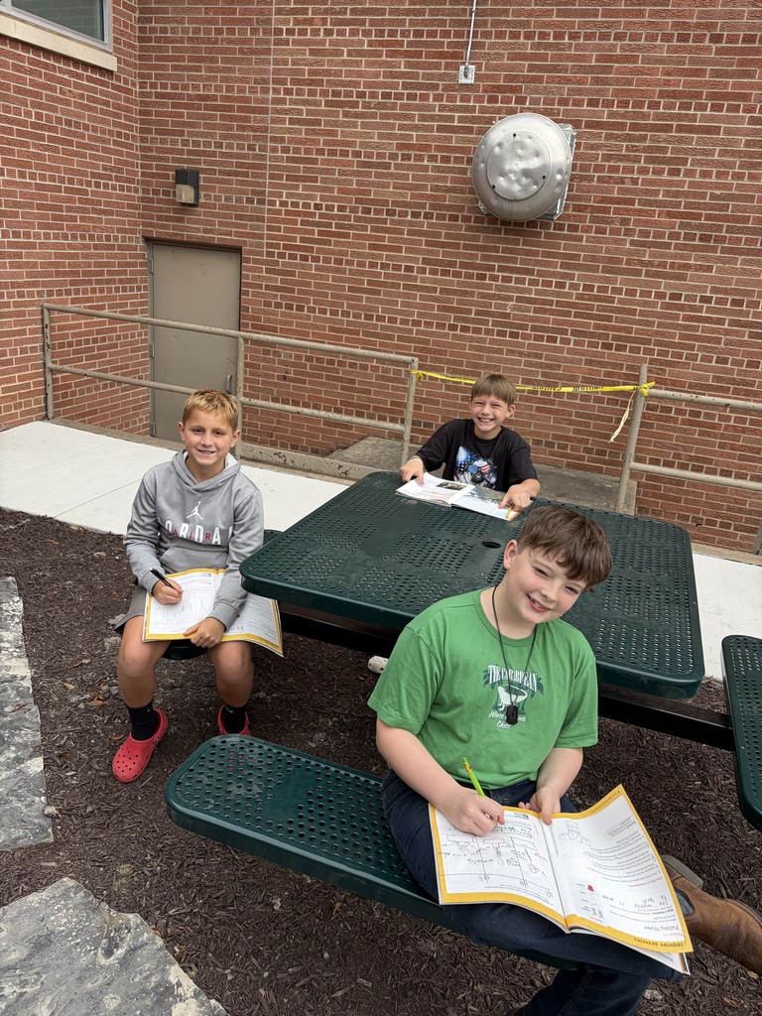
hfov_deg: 53.1
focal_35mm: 26
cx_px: 381
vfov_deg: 67.3
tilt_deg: -18.9
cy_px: 508
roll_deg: -4.5
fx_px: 763
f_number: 1.6
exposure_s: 1/557
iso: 50
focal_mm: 5.96
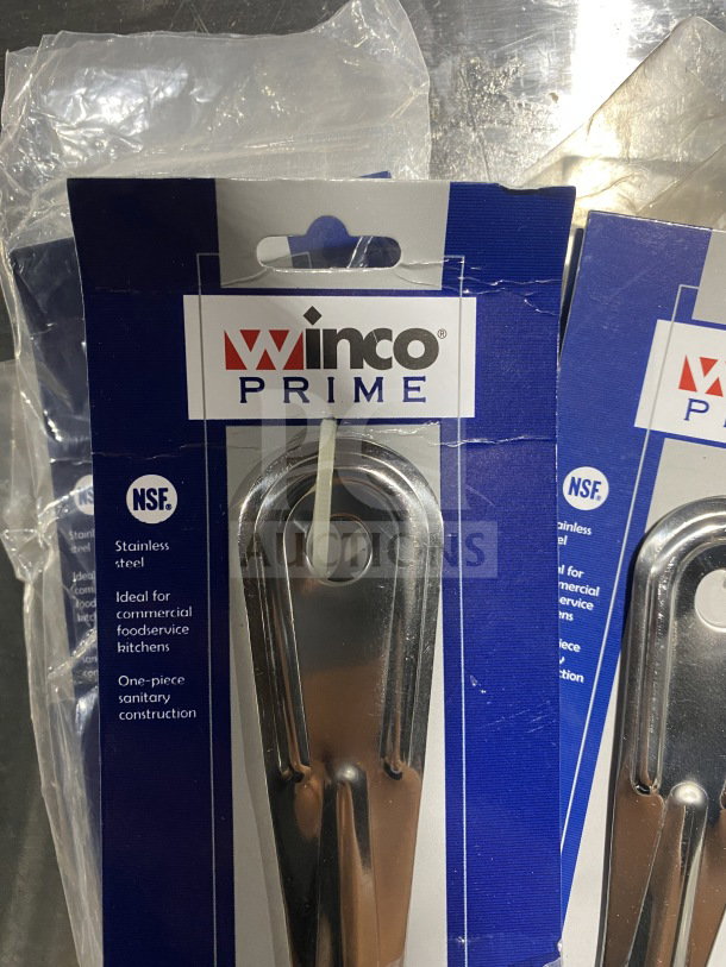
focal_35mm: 25
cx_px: 363
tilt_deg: -77.6
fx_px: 699
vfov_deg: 69.4
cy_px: 484
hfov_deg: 54.9
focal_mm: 4.25
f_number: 1.8
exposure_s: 1/60
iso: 250
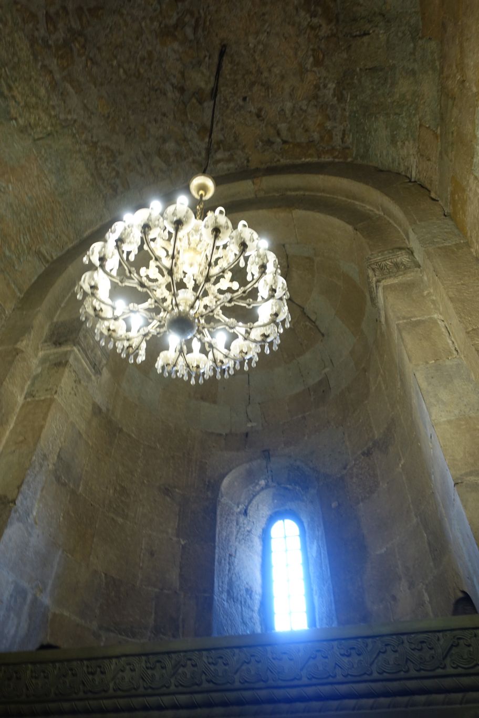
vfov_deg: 73.7
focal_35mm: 24
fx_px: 479
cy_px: 359
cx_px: 240
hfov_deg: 53.1
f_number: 1.8
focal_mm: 8.8
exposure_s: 1/30
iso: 200
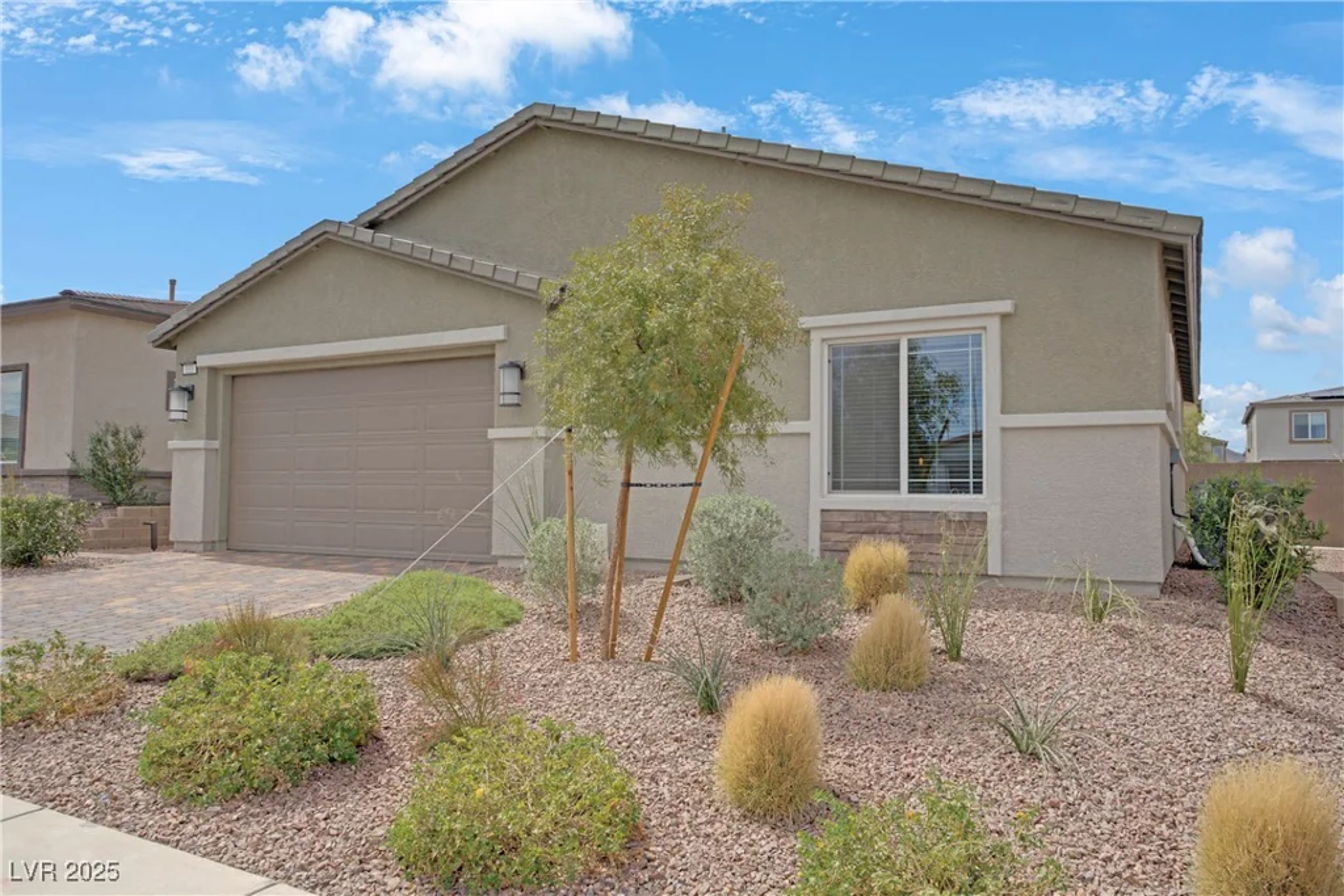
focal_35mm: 26
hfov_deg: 69.4
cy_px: 448
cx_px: 672
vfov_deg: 49.6
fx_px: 971
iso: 160
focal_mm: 26
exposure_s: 1/160
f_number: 8
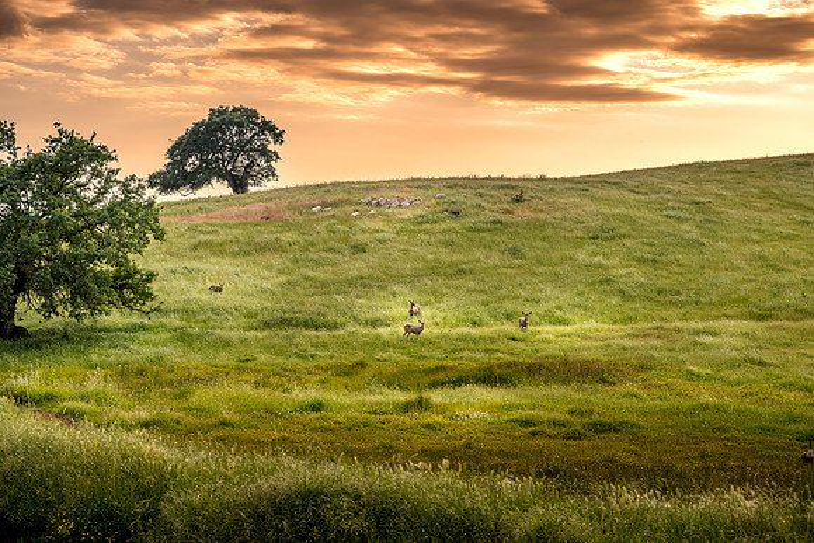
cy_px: 272
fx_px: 1583
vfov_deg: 19.5
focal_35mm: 70
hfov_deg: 28.8
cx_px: 407
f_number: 7.1
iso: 64
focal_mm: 70
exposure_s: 1/60
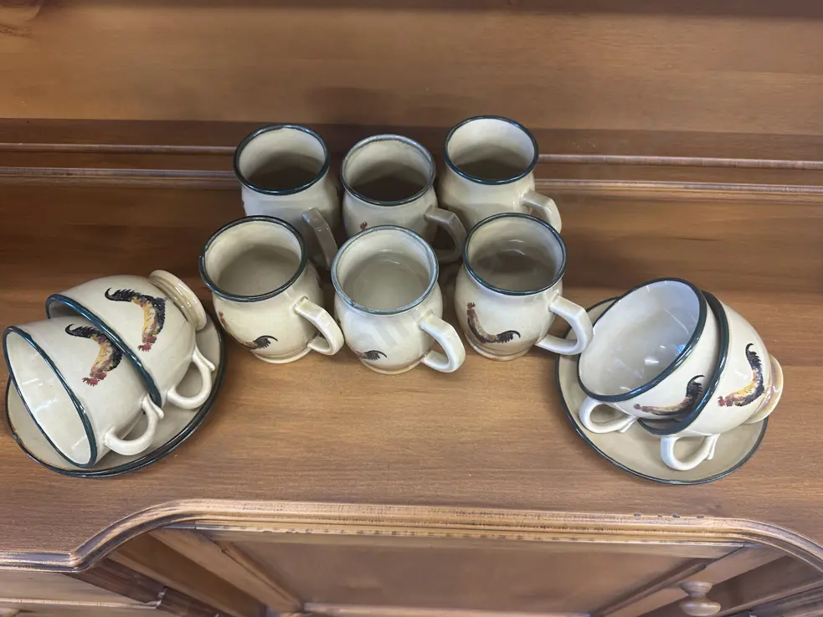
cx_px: 422
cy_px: 306
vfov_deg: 54.9
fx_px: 594
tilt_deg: -57.0
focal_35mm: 25
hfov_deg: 69.4
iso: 200
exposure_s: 1/50
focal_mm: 6.86
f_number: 1.78
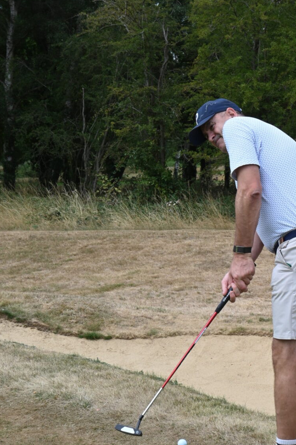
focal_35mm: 86
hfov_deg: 15.8
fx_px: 1062
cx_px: 235
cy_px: 186
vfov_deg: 23.6
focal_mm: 47
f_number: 16
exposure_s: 1/100
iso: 200
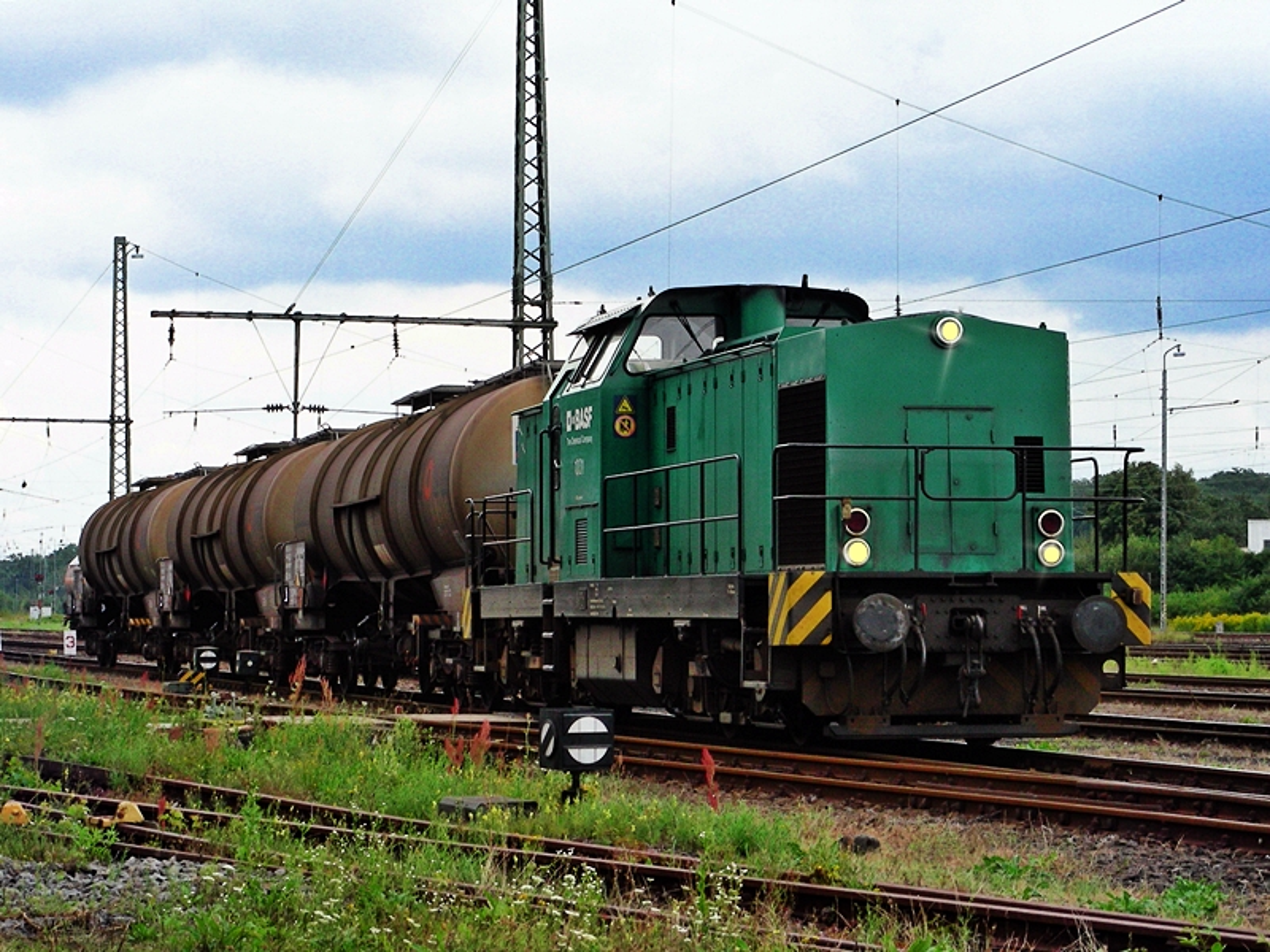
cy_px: 476
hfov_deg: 19.8
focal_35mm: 99
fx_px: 3632
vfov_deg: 14.9
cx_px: 635
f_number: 6.8
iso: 50
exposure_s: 1/98.1
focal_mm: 16.5
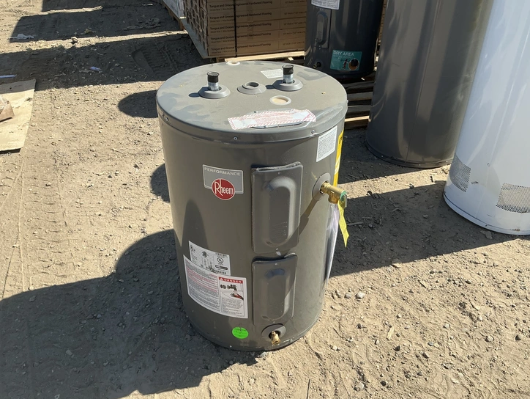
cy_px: 201
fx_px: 444
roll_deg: -2.3
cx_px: 263
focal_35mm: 29
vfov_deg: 48.3
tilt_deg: -34.3
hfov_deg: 61.6
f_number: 1.8
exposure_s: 1/1451
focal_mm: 3
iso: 25
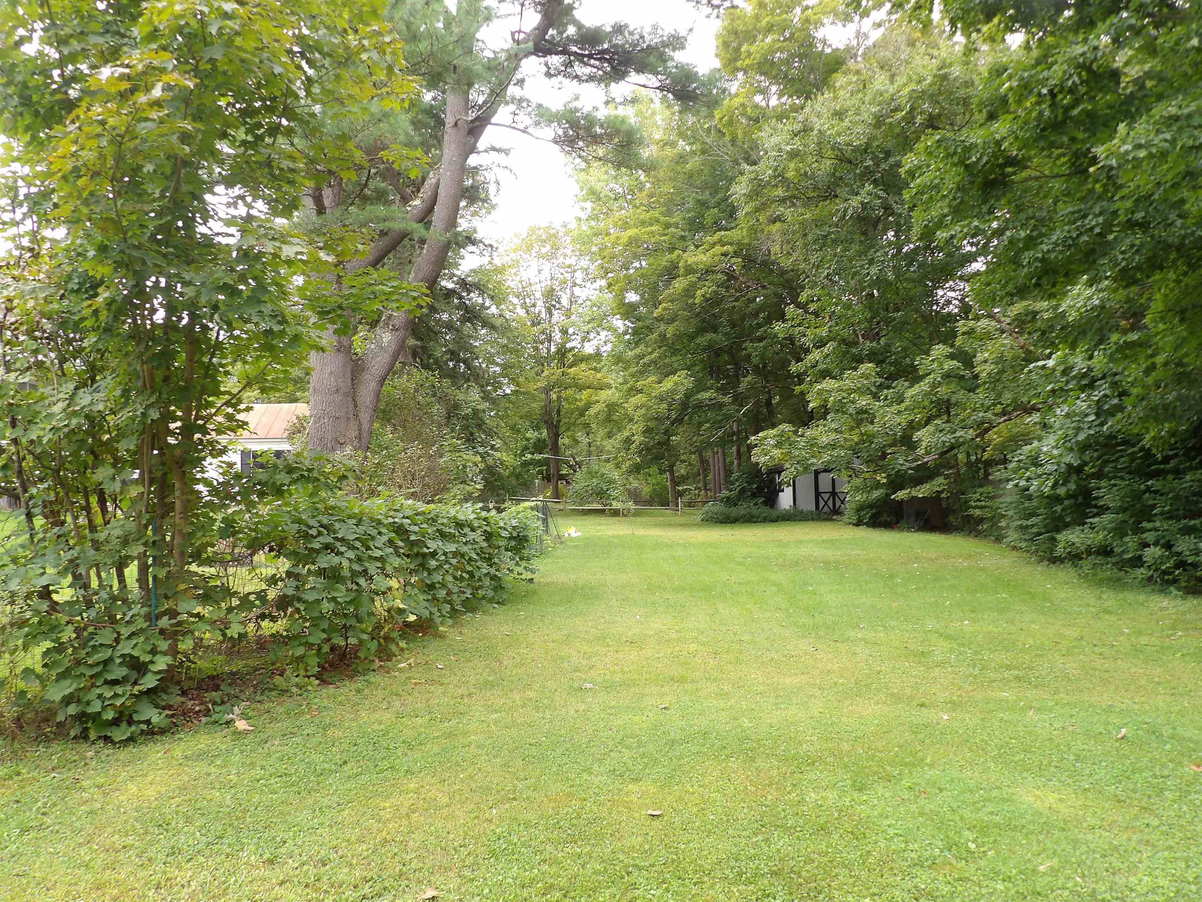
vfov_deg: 56.8
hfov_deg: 71.6
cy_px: 451
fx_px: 833
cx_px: 601
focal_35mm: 24
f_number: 3.2
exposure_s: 1/101
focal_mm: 4.3
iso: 100
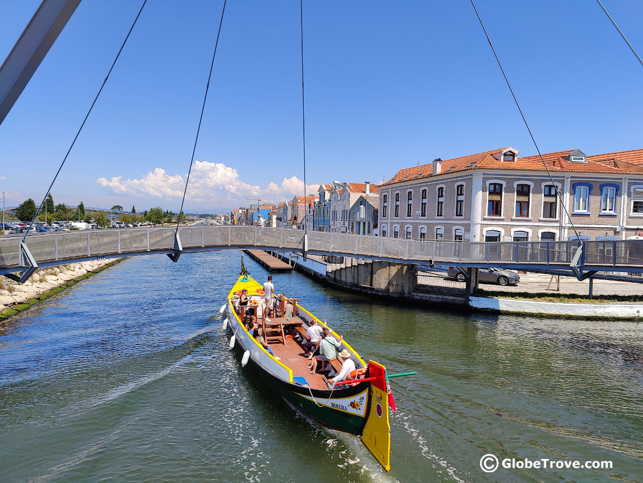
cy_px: 242
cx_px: 322
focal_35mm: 23
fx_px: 428
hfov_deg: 73.9
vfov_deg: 58.9
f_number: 1.8
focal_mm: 6.06
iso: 64
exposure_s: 1/2685
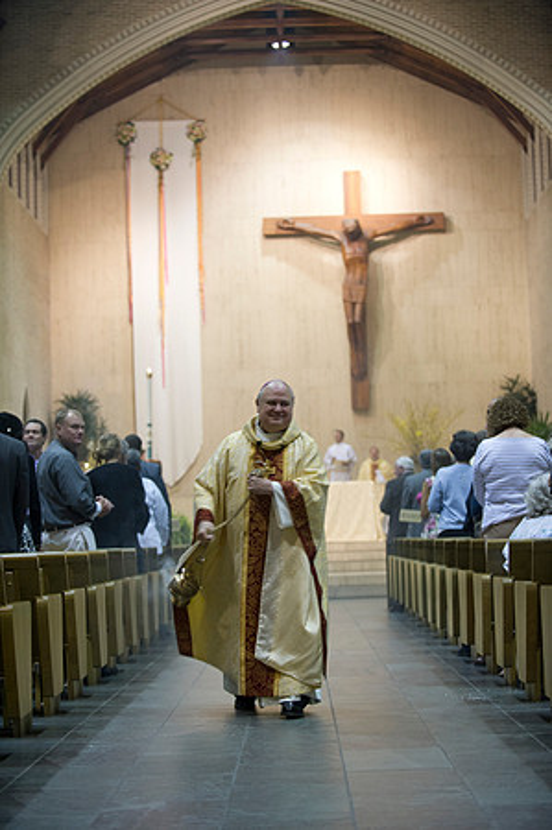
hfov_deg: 19.4
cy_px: 415
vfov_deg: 28.9
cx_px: 276
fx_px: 1614
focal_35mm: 70
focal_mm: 70
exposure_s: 1/60
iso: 1600
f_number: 2.8
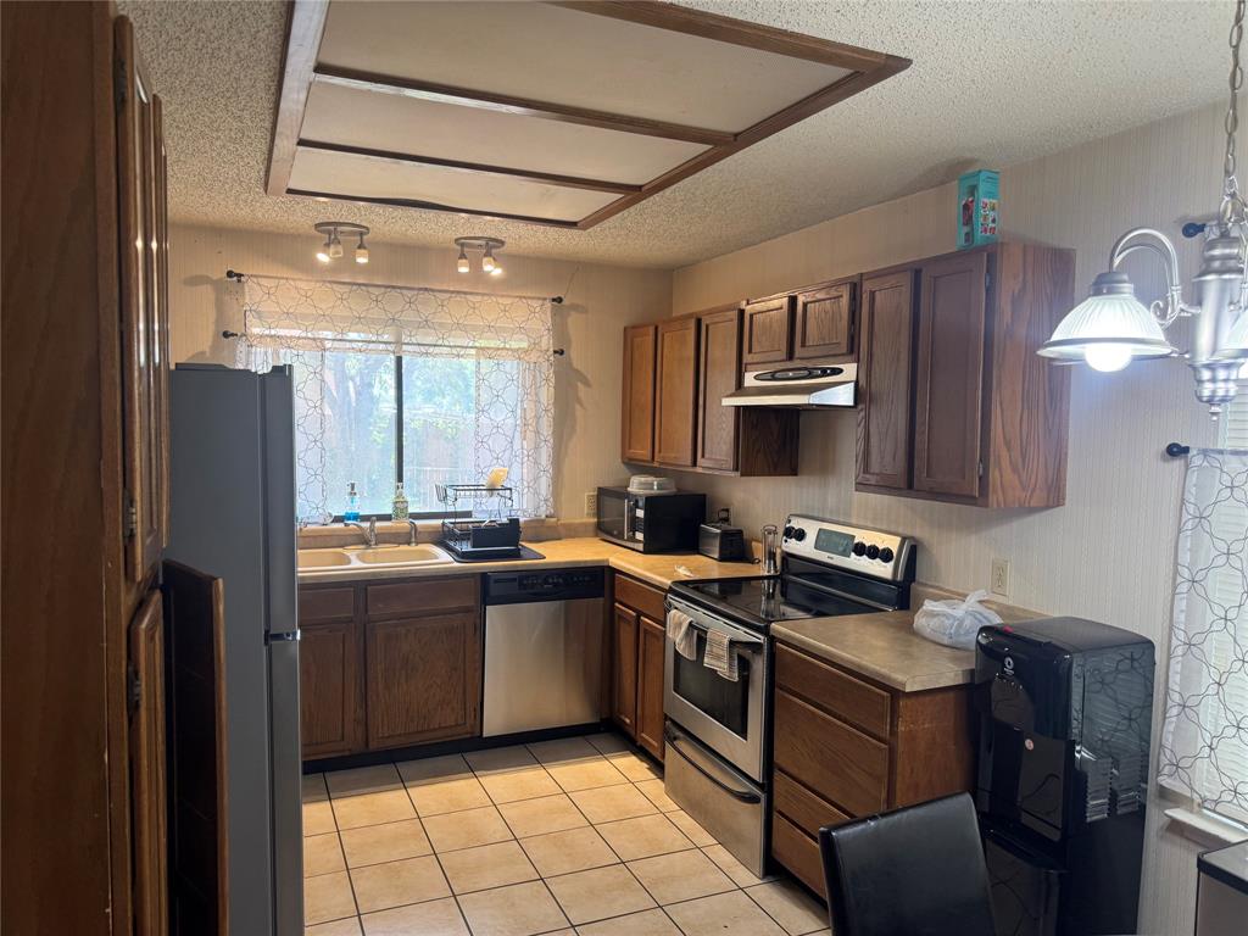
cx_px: 624
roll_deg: -0.6
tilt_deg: -4.7
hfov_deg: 71.6
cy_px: 468
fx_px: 865
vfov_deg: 56.8
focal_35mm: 24
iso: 125
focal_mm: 6.76
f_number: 1.78
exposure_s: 1/60
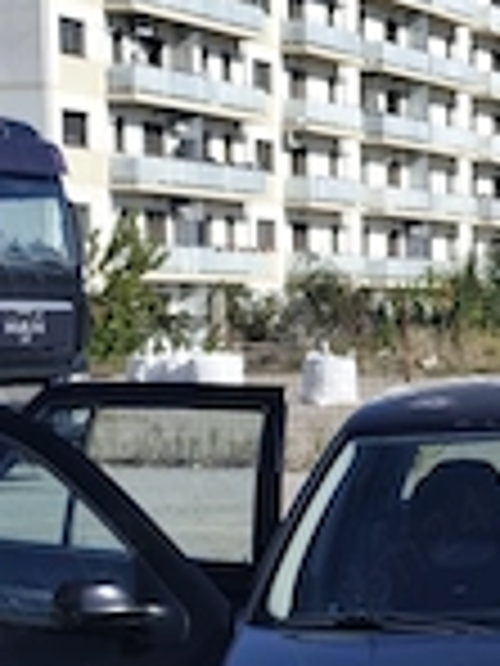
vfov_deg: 15.7
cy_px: 626
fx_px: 2388
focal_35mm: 124
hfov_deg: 11.7
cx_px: 581
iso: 50
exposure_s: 1/1190
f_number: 1.65
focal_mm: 6.19
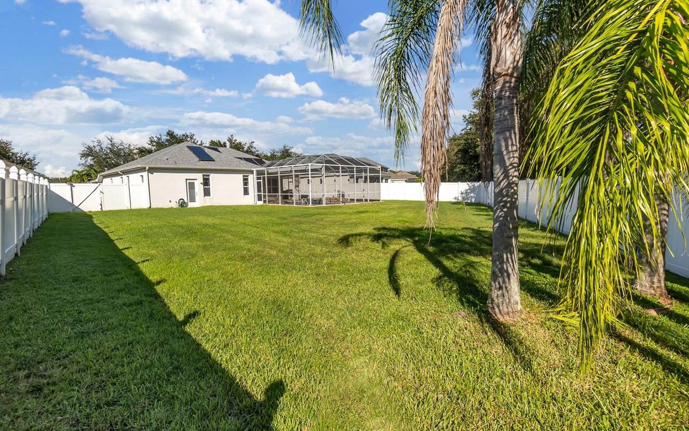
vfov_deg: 71.1
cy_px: 197
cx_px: 343
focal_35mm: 16
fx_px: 300
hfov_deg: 97.8
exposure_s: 1/250
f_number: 8
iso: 100
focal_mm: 10
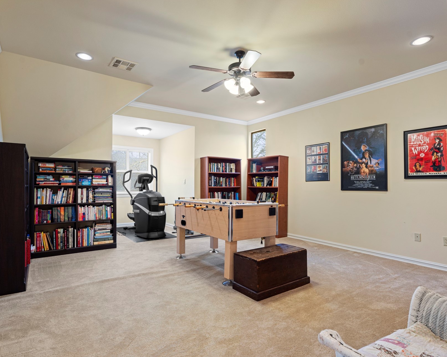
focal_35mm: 19
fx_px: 251
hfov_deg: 83.2
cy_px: 185
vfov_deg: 70.8
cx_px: 211
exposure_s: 1/2
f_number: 8
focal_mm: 16
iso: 200
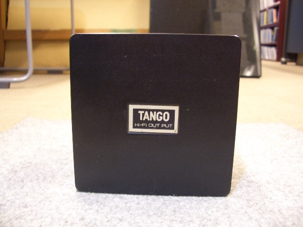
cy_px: 114
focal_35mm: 35
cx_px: 152
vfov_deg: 40.7
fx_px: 306
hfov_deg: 52.6
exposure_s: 1/8
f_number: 2.6
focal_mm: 5.8
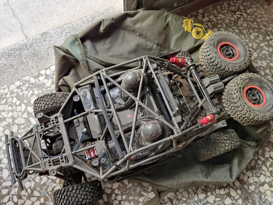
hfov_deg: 69.4
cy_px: 102
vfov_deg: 54.9
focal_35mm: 25
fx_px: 197
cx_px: 136
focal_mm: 4.71
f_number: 1.79
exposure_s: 1/40
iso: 460
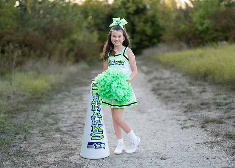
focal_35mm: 58
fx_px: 384
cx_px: 115
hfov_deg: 34.0
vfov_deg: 24.6
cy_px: 85
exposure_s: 1/1000
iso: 100
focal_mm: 50
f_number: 1.2
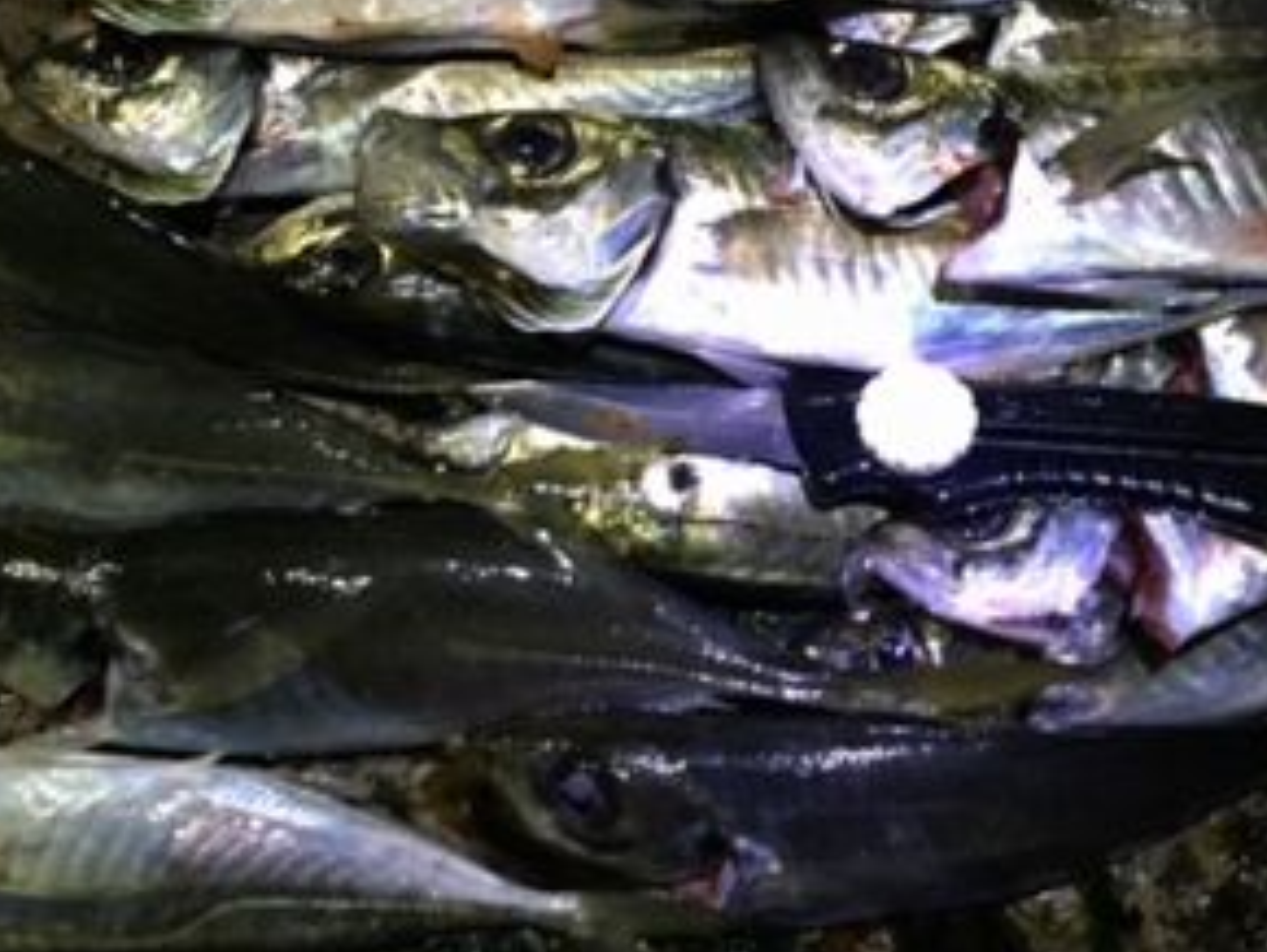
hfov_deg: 39.5
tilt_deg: -72.7
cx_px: 721
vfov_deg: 30.0
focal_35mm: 48
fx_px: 1758
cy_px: 279
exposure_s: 1/30
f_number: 2.2
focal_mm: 4.15
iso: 250
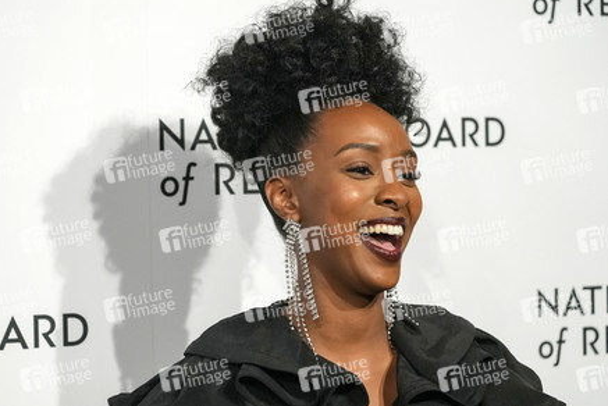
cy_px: 202
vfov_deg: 12.8
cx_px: 296
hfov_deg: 19.1
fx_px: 1808
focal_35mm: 107
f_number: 5.6
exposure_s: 1/400
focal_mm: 104
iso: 10000
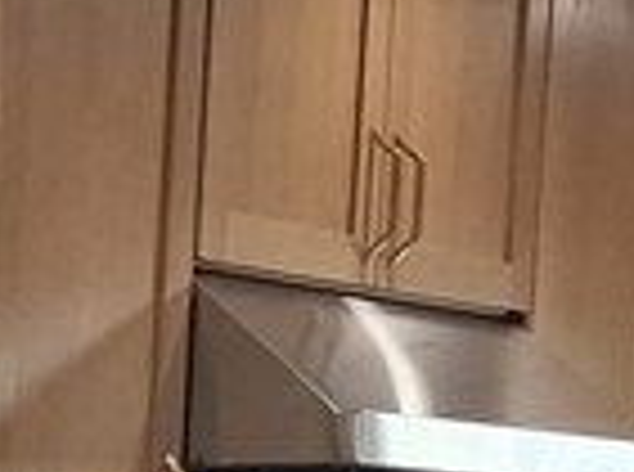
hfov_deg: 9.7
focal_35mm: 182
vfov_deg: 7.8
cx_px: -868
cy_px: 899
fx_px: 3325
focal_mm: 4.69
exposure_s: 1/120
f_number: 1.8
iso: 100
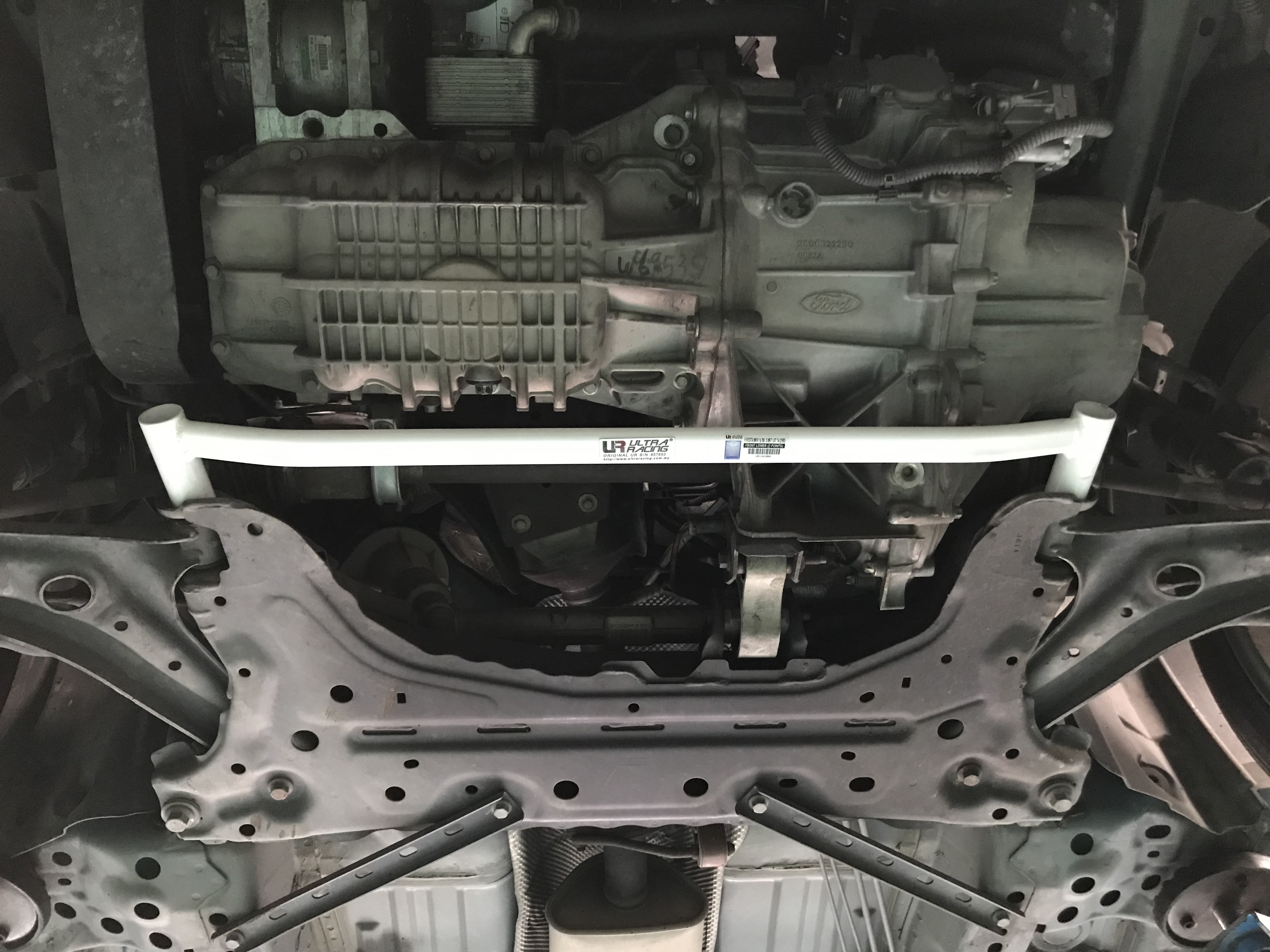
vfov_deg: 49.7
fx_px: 1027
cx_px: 635
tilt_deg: +61.3
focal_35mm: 28
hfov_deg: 63.4
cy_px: 476
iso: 100
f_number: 1.8
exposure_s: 1/7
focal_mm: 3.99
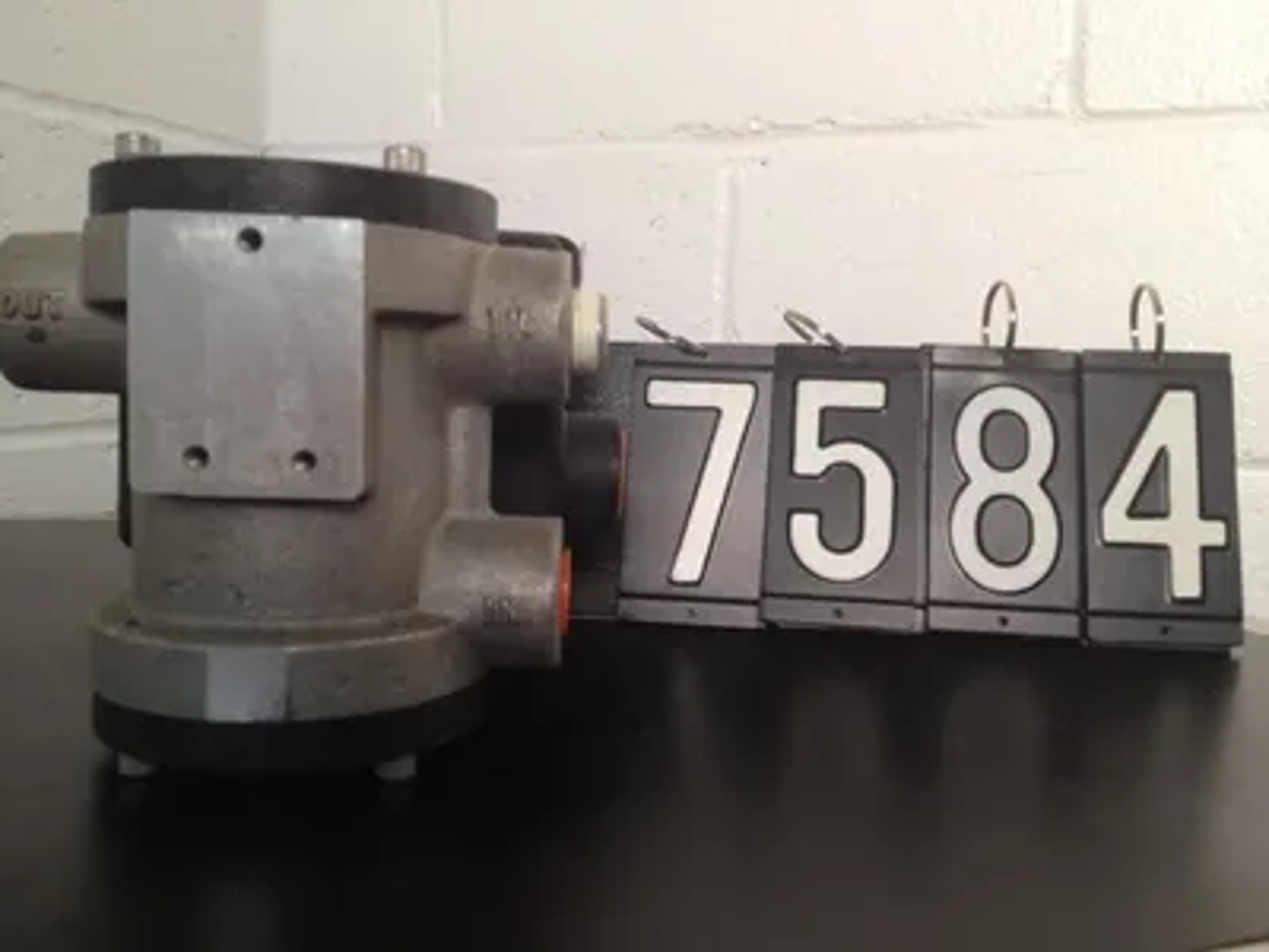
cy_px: 476
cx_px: 634
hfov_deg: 52.6
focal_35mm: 35
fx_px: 1283
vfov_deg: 40.7
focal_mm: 4.28
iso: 64
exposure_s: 1/20
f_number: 2.4
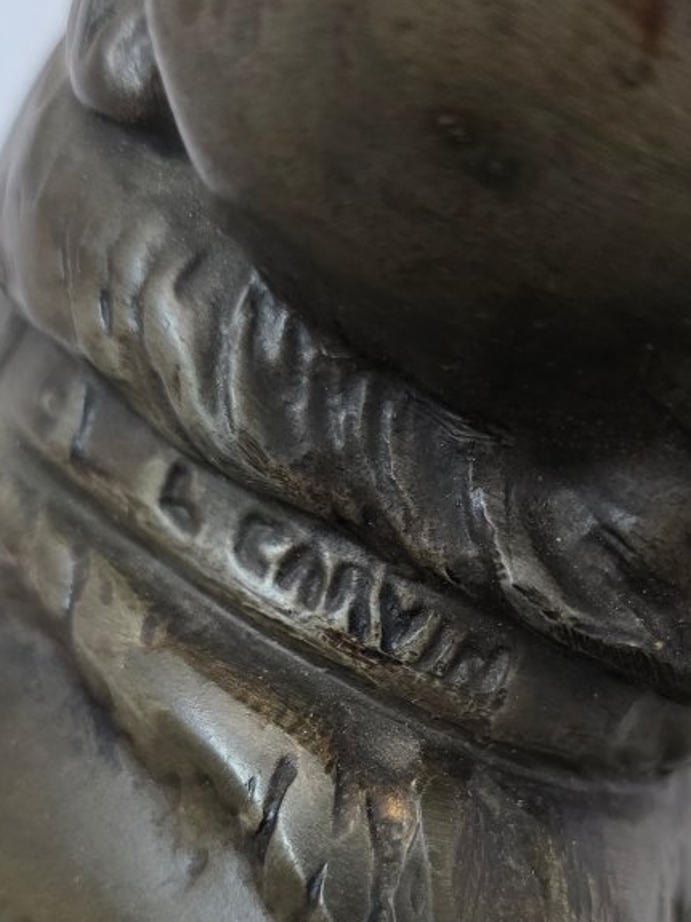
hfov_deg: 30.1
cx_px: 444
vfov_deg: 39.0
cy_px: 645
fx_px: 1278
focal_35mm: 48
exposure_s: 1/100
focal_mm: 6.3
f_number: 1.7
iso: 800
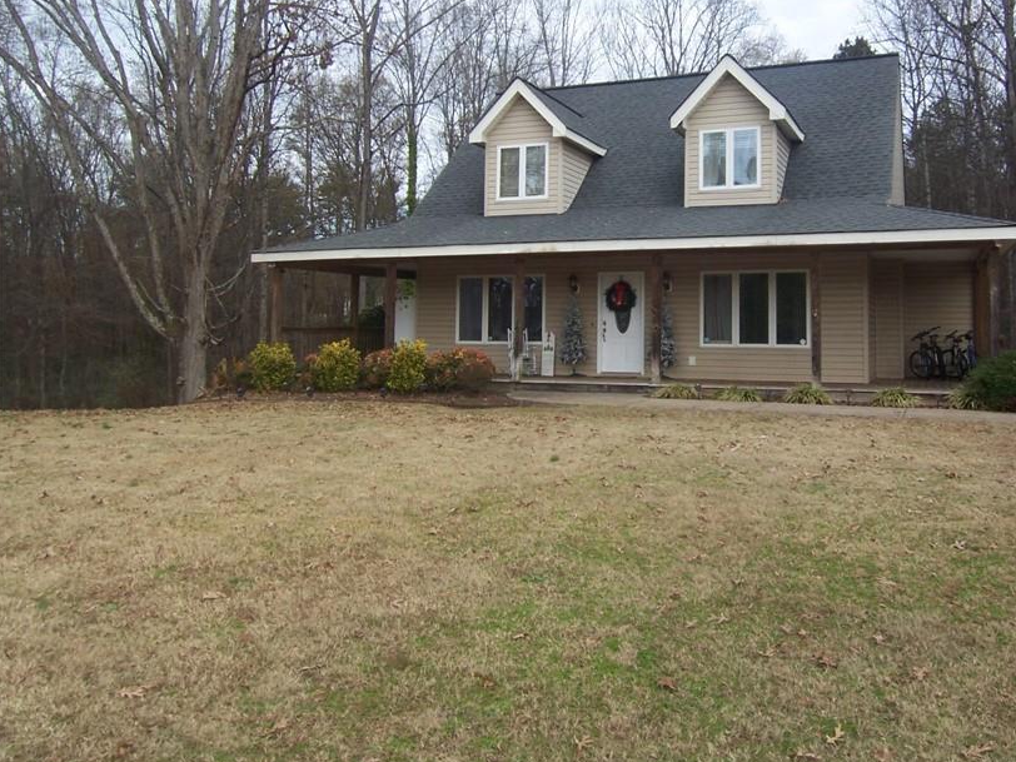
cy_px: 297
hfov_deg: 60.8
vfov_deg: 47.9
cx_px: 637
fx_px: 851
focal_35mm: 29
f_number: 5.6
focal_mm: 3.8
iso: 64
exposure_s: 1/125
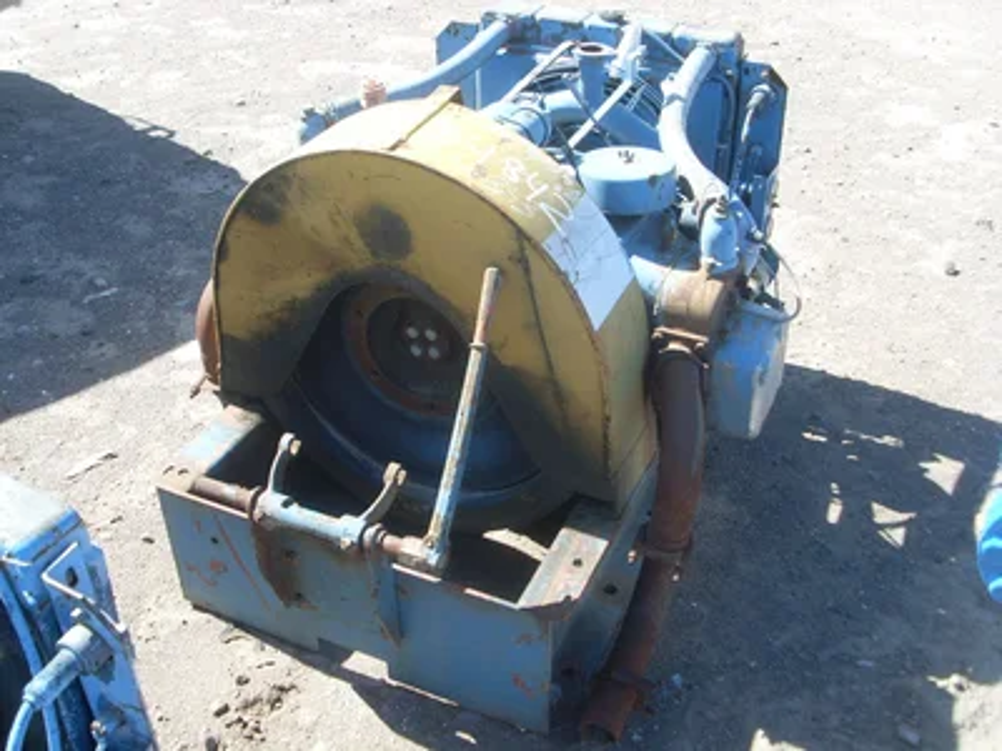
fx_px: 1100
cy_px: 376
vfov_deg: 37.7
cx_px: 501
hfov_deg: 49.0
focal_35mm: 38
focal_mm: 6.3
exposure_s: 1/90
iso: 80
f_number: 7.7
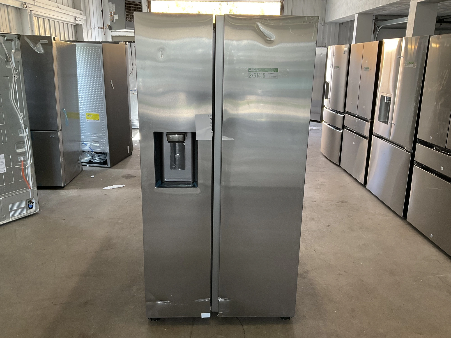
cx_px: 226
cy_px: 169
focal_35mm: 29
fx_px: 378
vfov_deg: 48.2
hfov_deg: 61.7
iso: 50
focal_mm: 3
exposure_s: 1/60
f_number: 1.8
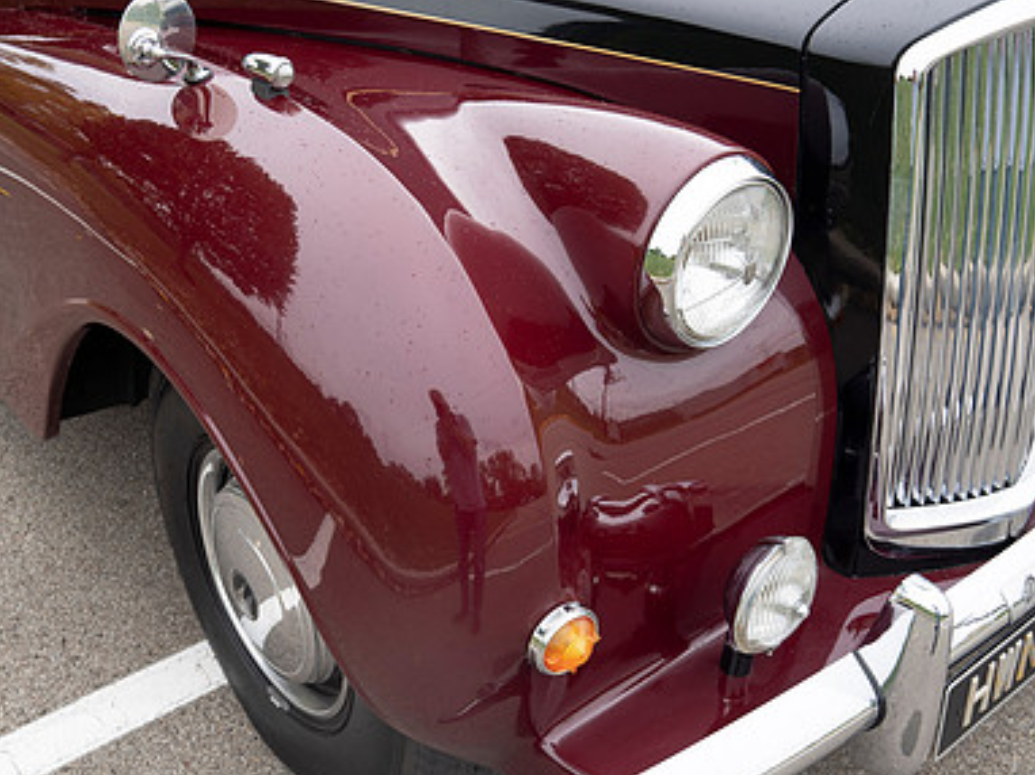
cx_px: 461
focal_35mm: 38
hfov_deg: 48.9
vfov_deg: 37.7
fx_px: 1135
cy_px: 419
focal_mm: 26
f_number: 5.6
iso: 200
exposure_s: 1/160
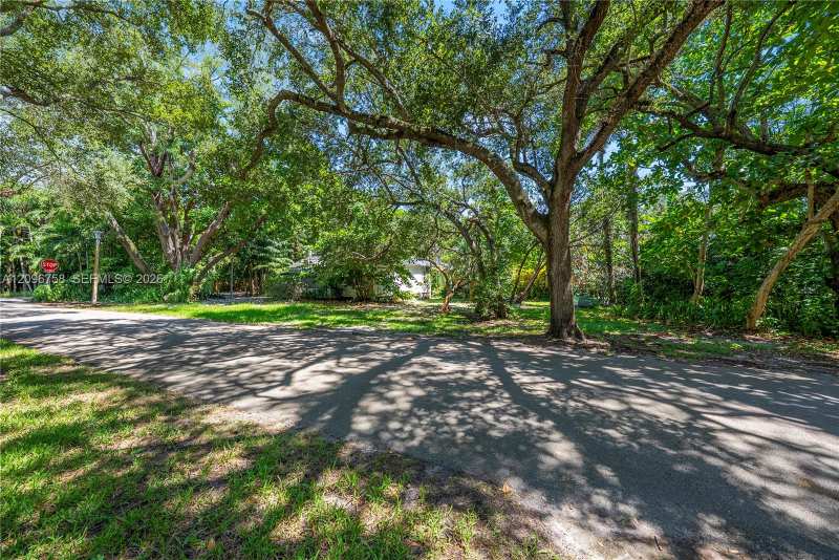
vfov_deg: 85.5
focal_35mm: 13
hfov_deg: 108.3
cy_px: 280
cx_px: 420
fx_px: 303
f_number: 8
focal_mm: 13
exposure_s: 1/80
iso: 200
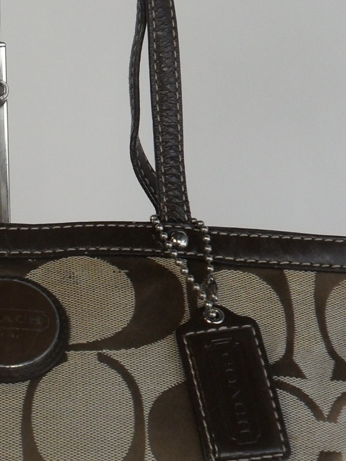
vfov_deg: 21.7
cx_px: 12
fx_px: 1199
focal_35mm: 90
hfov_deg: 16.1
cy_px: 313
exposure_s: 1/90
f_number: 3.7
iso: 100
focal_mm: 5.7
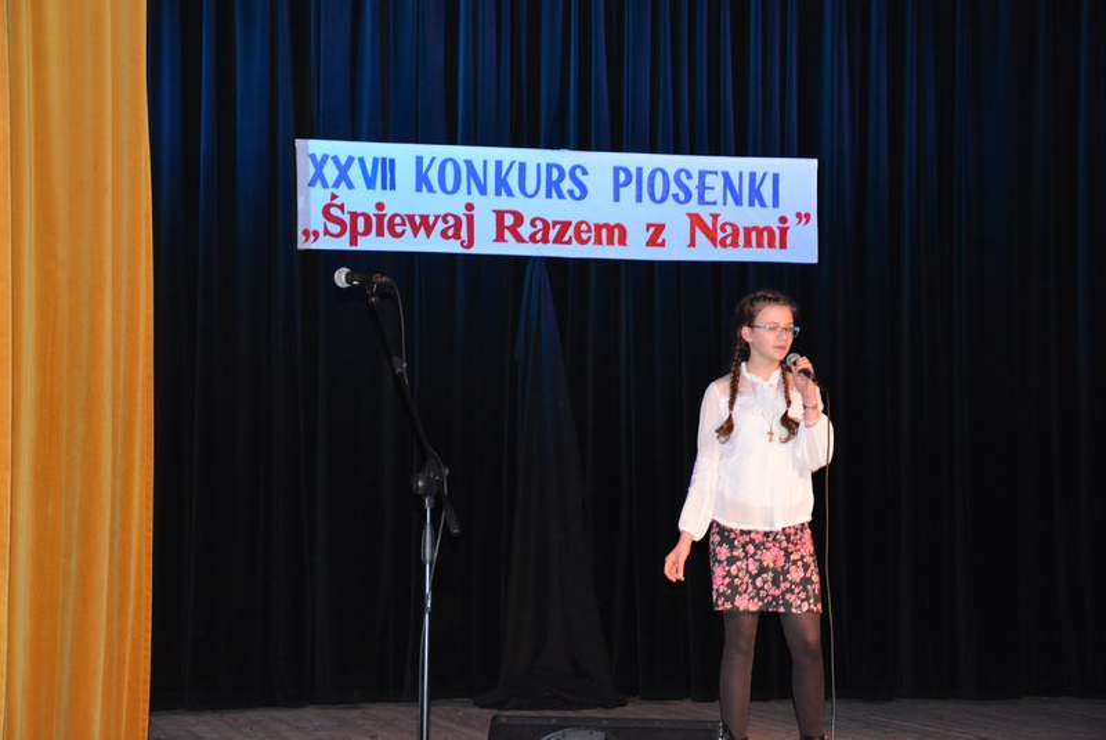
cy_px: 370
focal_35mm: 78
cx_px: 553
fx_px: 2398
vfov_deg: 17.5
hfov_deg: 26.0
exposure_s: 1/60
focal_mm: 52
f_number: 5
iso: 3200
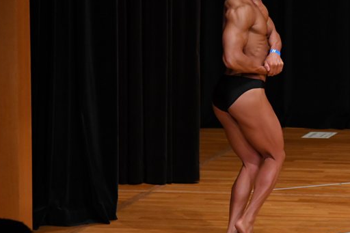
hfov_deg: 4.8
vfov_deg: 3.2
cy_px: 85
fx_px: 4189
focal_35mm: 431
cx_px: 256
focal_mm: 190
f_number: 5.6
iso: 3200
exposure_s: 1/400
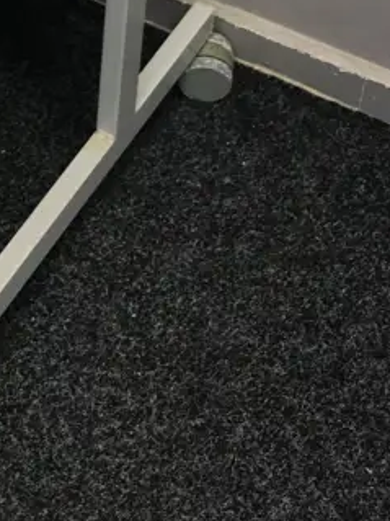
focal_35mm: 93
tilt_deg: -41.9
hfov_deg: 15.2
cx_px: -114
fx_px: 1398
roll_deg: +3.6
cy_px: -23
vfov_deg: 20.3
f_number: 2.2
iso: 40
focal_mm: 4.15
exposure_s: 1/17
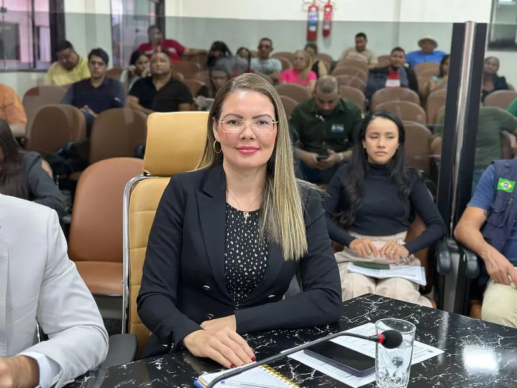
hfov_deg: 39.7
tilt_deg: -10.5
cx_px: 258
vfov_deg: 30.3
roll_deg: -2.0
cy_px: 194
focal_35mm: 48
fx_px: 717
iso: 320
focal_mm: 6.86
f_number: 1.78
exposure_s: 1/40
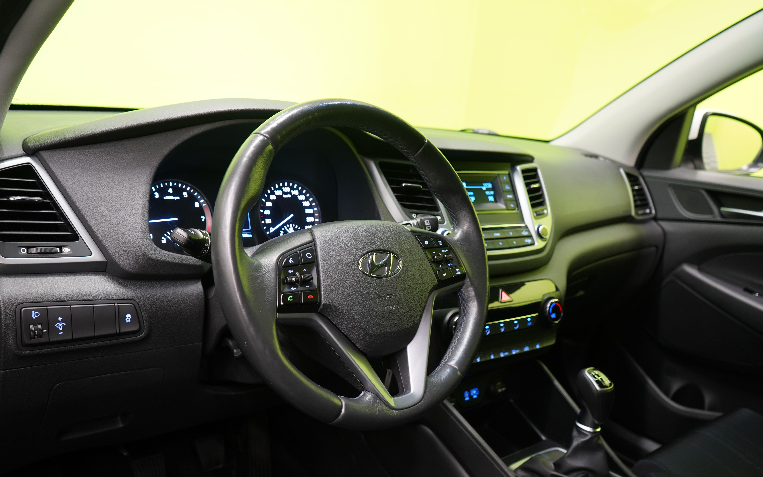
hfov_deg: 61.2
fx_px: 645
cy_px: 255
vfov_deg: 40.6
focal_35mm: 31
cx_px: 377
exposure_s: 1/20
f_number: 5
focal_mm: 30
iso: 1250
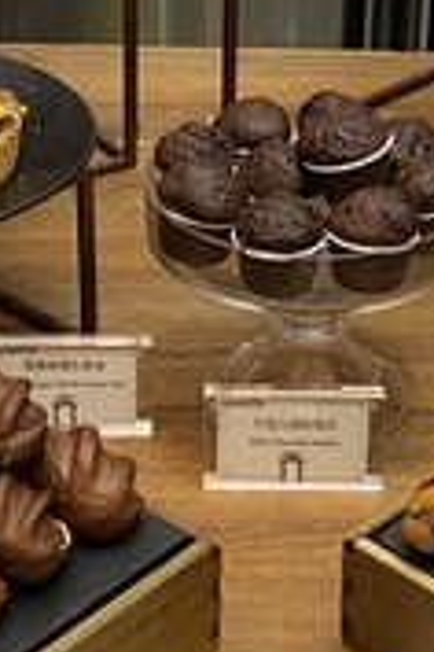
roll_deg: -1.4
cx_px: 254
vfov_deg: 18.5
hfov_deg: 12.4
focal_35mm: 110
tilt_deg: -26.7
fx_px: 1989
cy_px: 217
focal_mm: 4.25
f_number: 1.8
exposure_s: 1/57
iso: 160
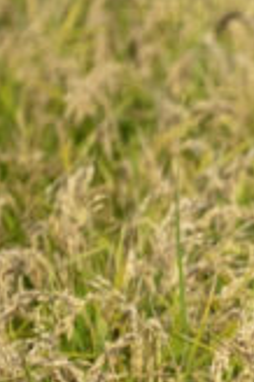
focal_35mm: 1116
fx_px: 11835
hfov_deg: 1.2
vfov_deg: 1.8
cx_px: 1130
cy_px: 340
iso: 200
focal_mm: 119.2
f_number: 4
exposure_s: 1/1100
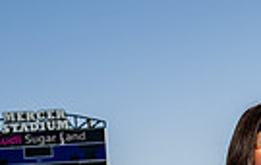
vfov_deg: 10.6
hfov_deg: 19.3
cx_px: 257
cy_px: 410
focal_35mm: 105
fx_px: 748
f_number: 7.1
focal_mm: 31
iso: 50
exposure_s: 1/125
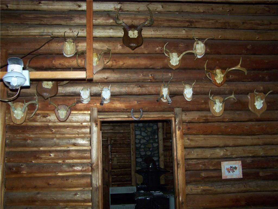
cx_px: 139
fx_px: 305
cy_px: 104
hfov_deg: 49.0
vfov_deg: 37.7
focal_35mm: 38
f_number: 2.8
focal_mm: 6.3
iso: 160
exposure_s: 1/60
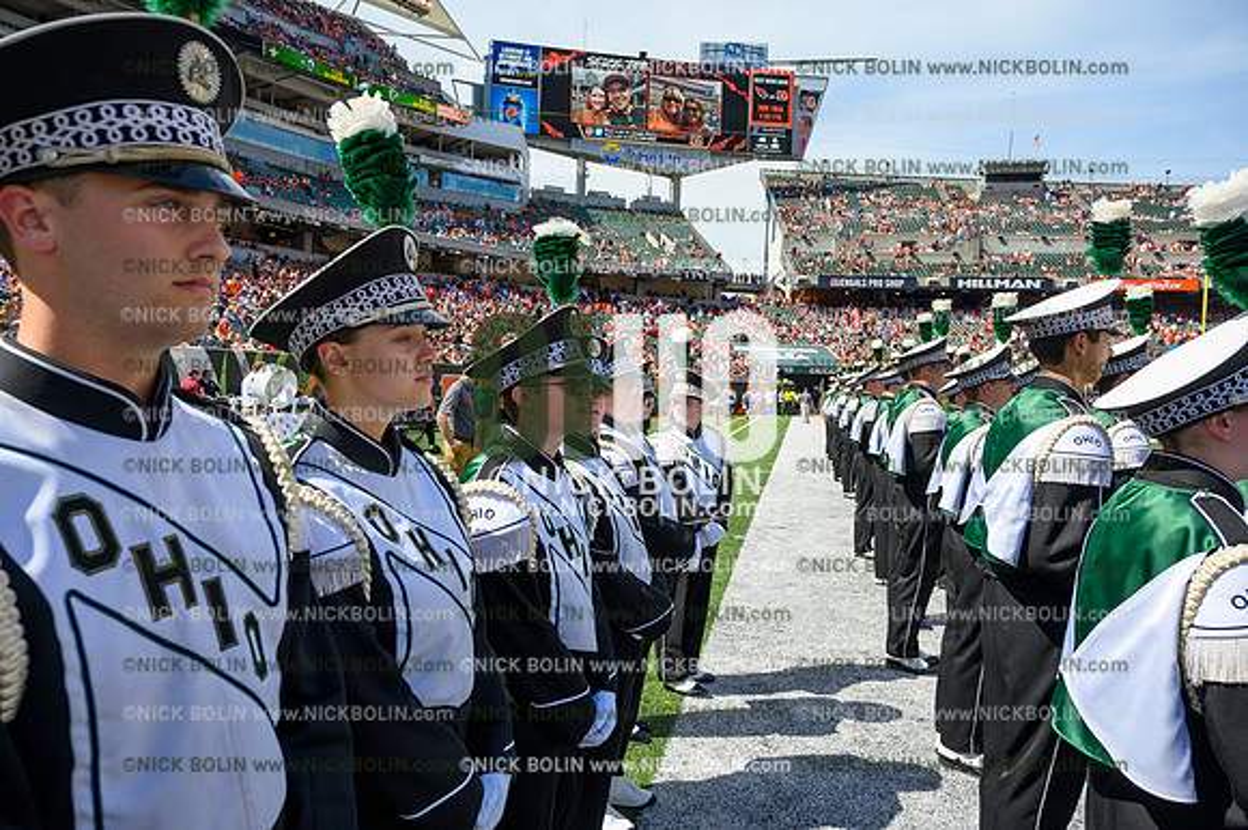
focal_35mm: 24
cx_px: 624
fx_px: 831
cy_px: 415
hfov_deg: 73.8
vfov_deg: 53.1
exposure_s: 1/640
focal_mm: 24
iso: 100
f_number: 5.6
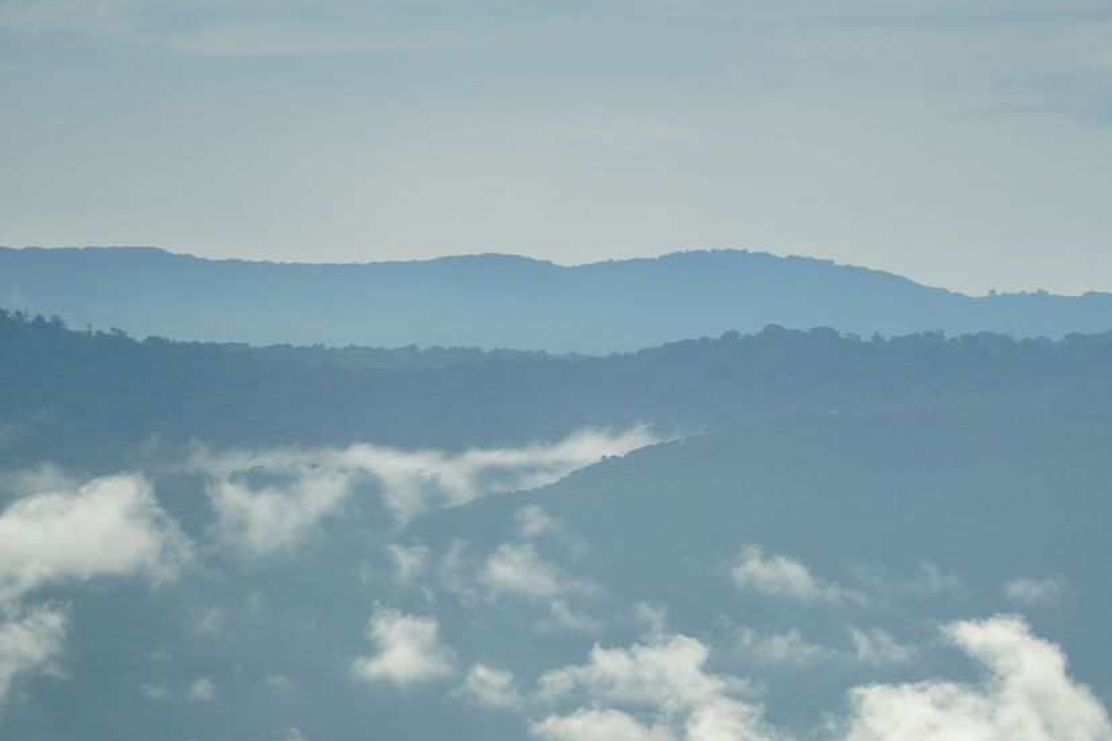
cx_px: 710
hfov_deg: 2.7
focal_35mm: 774
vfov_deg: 1.8
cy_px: 636
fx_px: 23902
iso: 125
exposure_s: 1/500
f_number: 6.3
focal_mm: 400
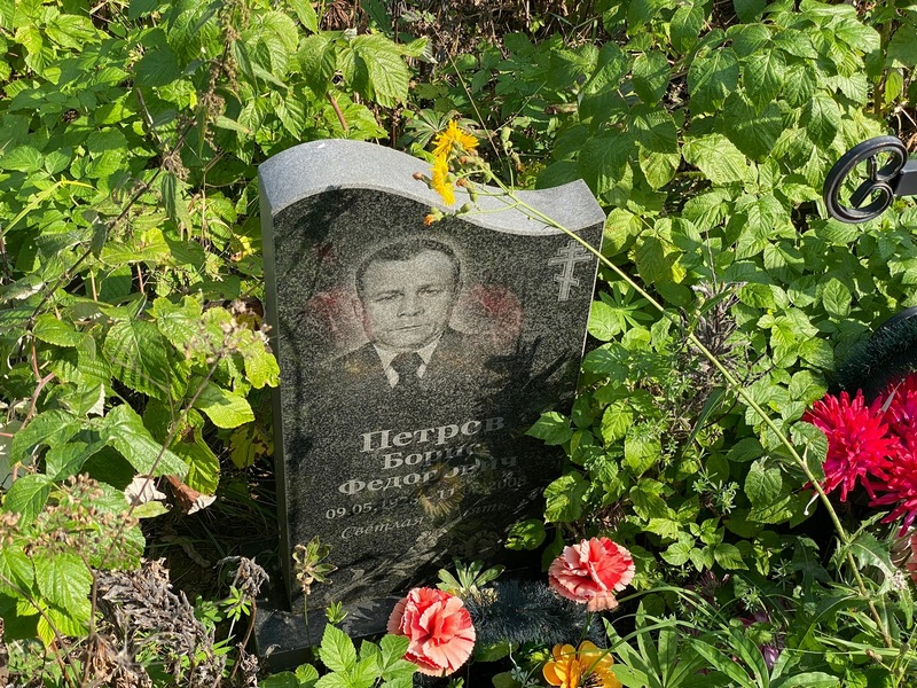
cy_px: 344
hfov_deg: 36.8
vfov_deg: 28.0
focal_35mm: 52
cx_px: 458
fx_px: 1378
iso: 20
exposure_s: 1/510
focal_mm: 6
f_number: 2
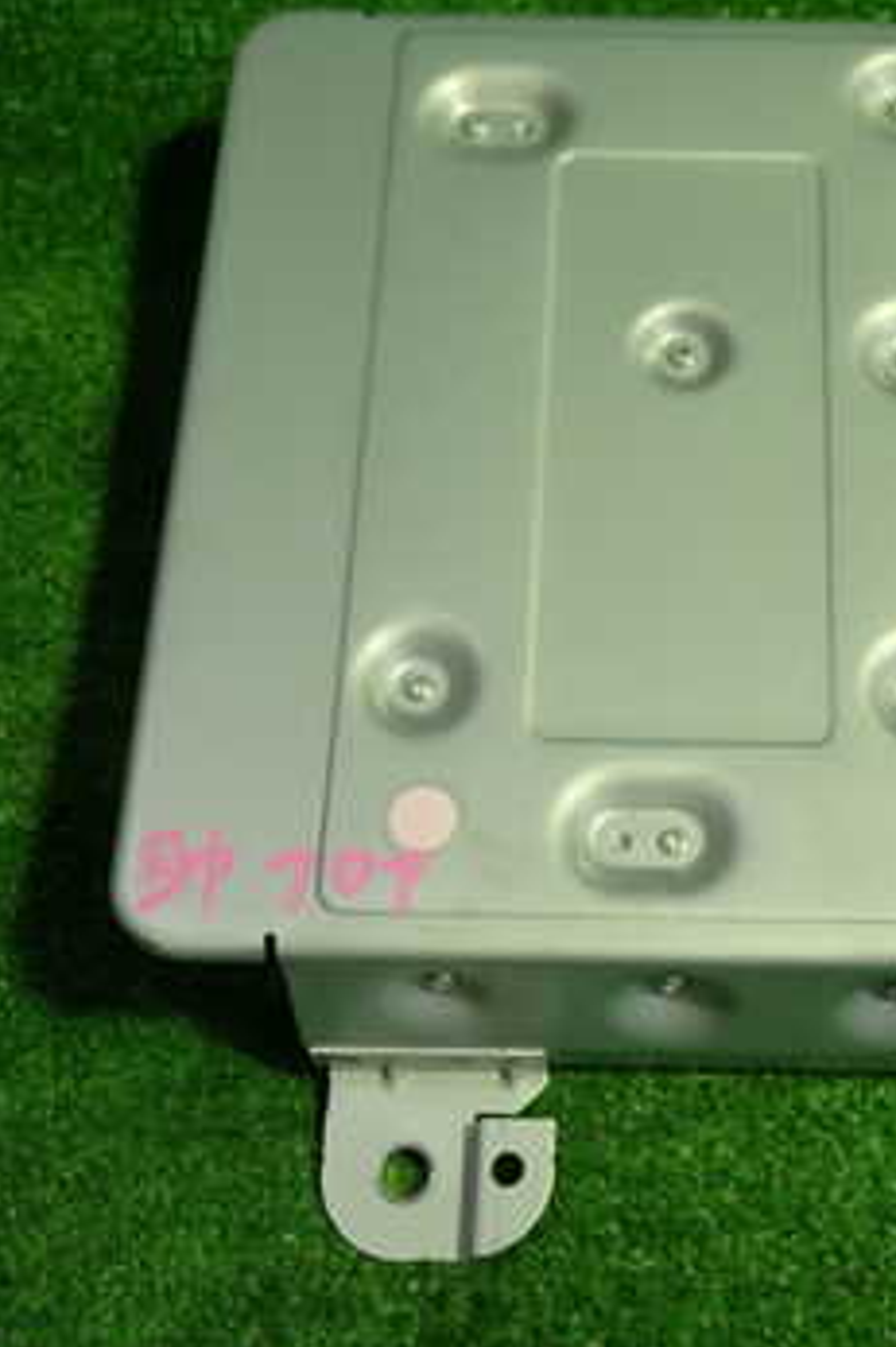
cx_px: 714
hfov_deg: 24.6
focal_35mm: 54
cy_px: 617
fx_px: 2018
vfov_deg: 36.9
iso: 200
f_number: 2.3
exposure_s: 1/60
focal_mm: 5.4
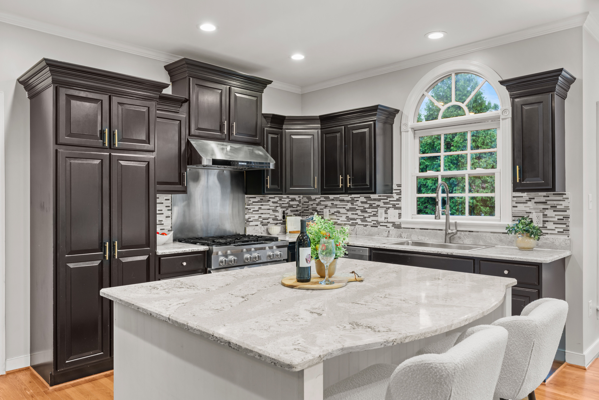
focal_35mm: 26
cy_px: 200
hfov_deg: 69.4
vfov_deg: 49.6
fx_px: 433
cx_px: 300
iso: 400
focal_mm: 26
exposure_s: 1/1.25
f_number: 8
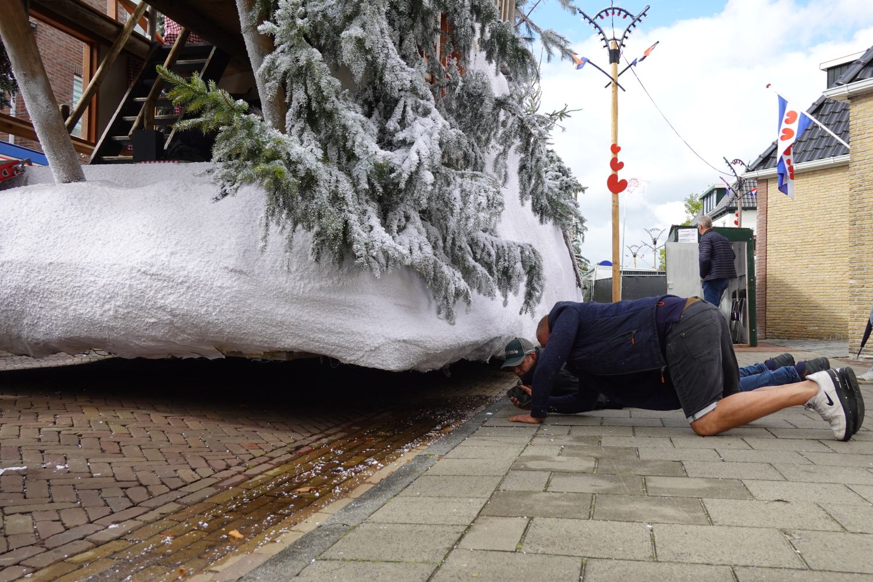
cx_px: 436
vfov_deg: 45.0
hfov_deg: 63.7
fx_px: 703
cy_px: 291
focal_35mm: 29
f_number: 4
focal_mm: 10.83
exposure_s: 1/320
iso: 100
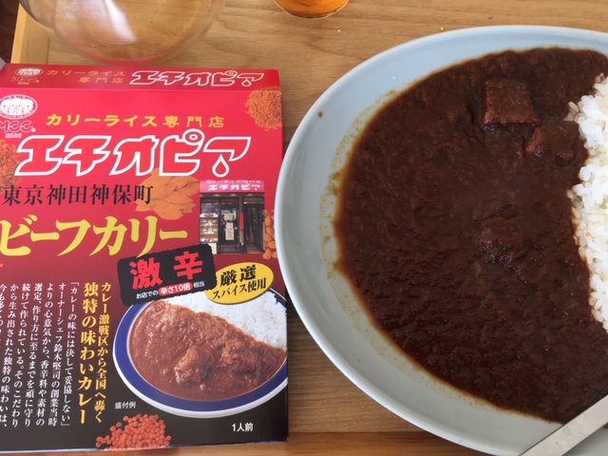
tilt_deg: -74.7
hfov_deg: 61.7
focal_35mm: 29
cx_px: 304
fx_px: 509
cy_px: 228
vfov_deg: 48.2
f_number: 2.2
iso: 32
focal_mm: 4.15
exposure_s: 1/60
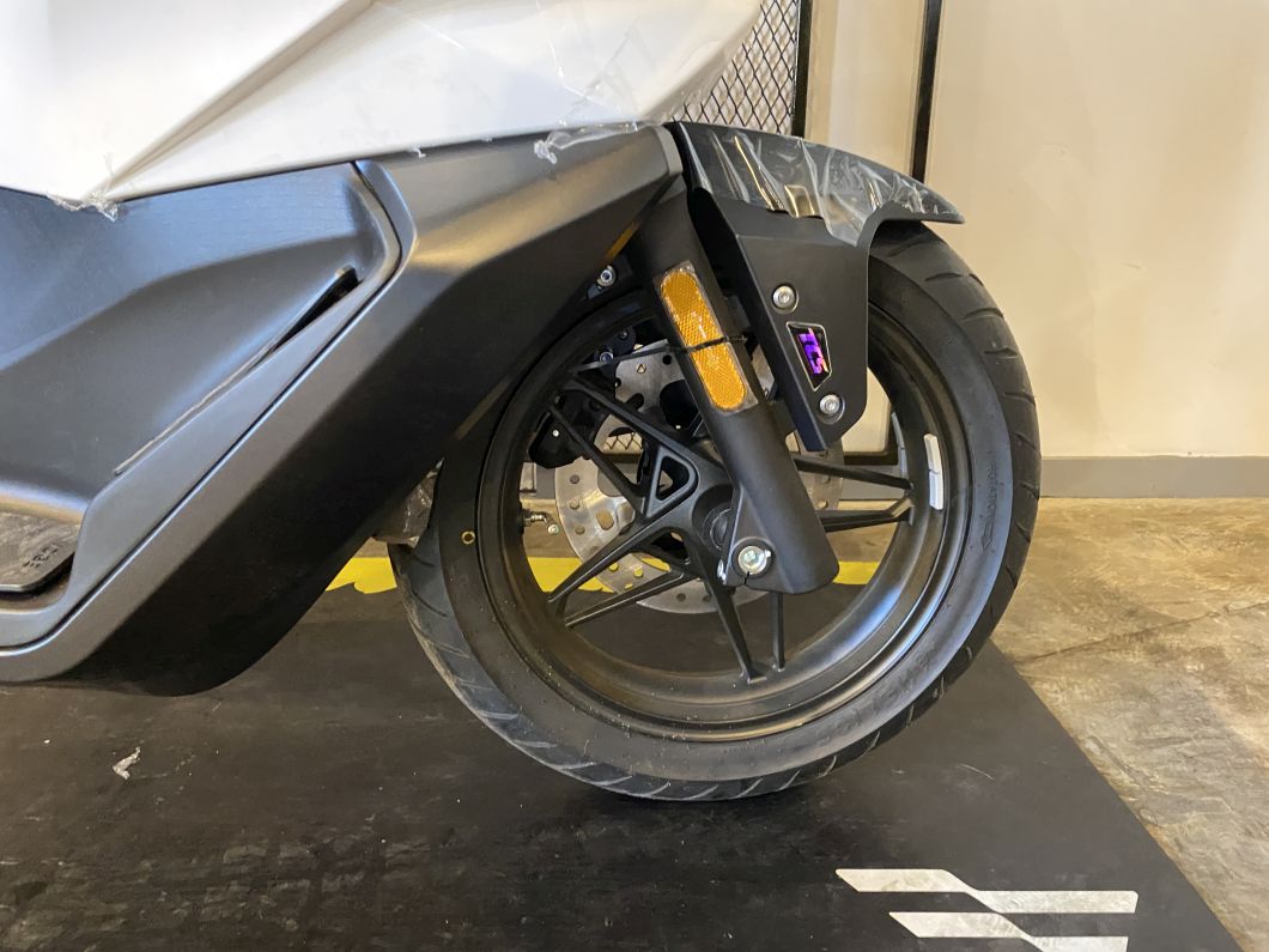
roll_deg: +0.4
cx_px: 634
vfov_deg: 53.1
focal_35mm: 26
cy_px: 476
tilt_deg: -19.2
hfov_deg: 67.3
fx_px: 953
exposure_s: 1/30
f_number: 1.8
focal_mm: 4.25
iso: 800
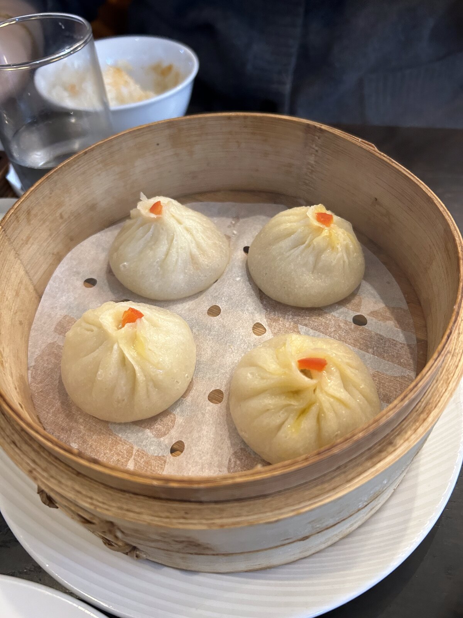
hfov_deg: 53.1
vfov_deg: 67.3
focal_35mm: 26
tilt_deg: -50.3
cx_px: 232
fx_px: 464
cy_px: 309
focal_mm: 5.7
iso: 320
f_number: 1.5
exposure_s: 1/50
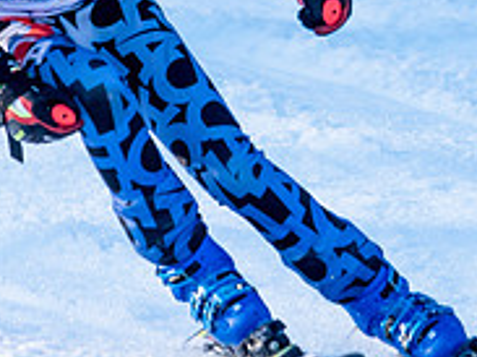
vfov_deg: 0.8
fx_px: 26839
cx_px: 156
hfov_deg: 1.0
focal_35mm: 1949
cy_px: -63
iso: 1250
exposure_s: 1/2000
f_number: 8
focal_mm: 560
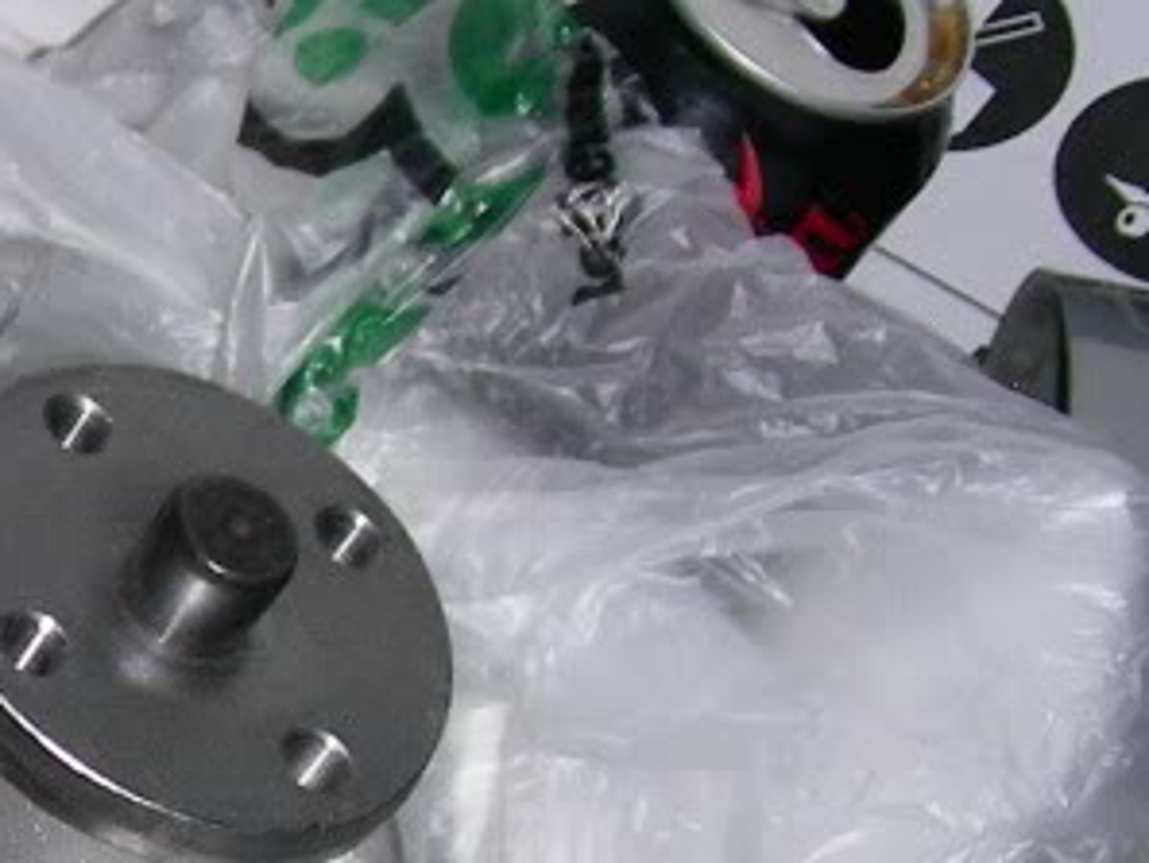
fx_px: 4350
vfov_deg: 11.2
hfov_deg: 14.2
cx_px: -507
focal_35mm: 131
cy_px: 832
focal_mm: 6.3
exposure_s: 1/60
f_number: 3.5
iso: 50
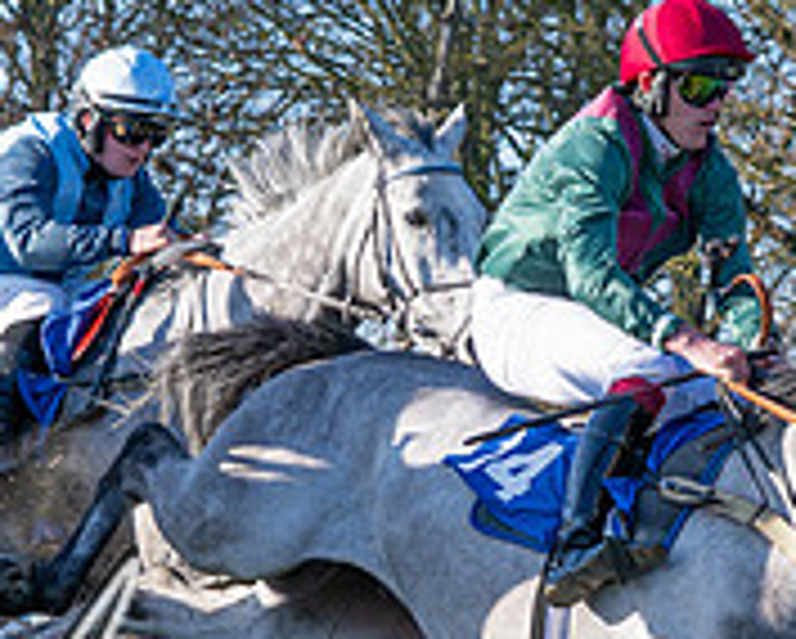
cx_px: 288
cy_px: 472
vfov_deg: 5.4
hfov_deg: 6.8
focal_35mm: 285
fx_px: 6722
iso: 400
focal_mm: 45
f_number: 5
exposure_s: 1/1600
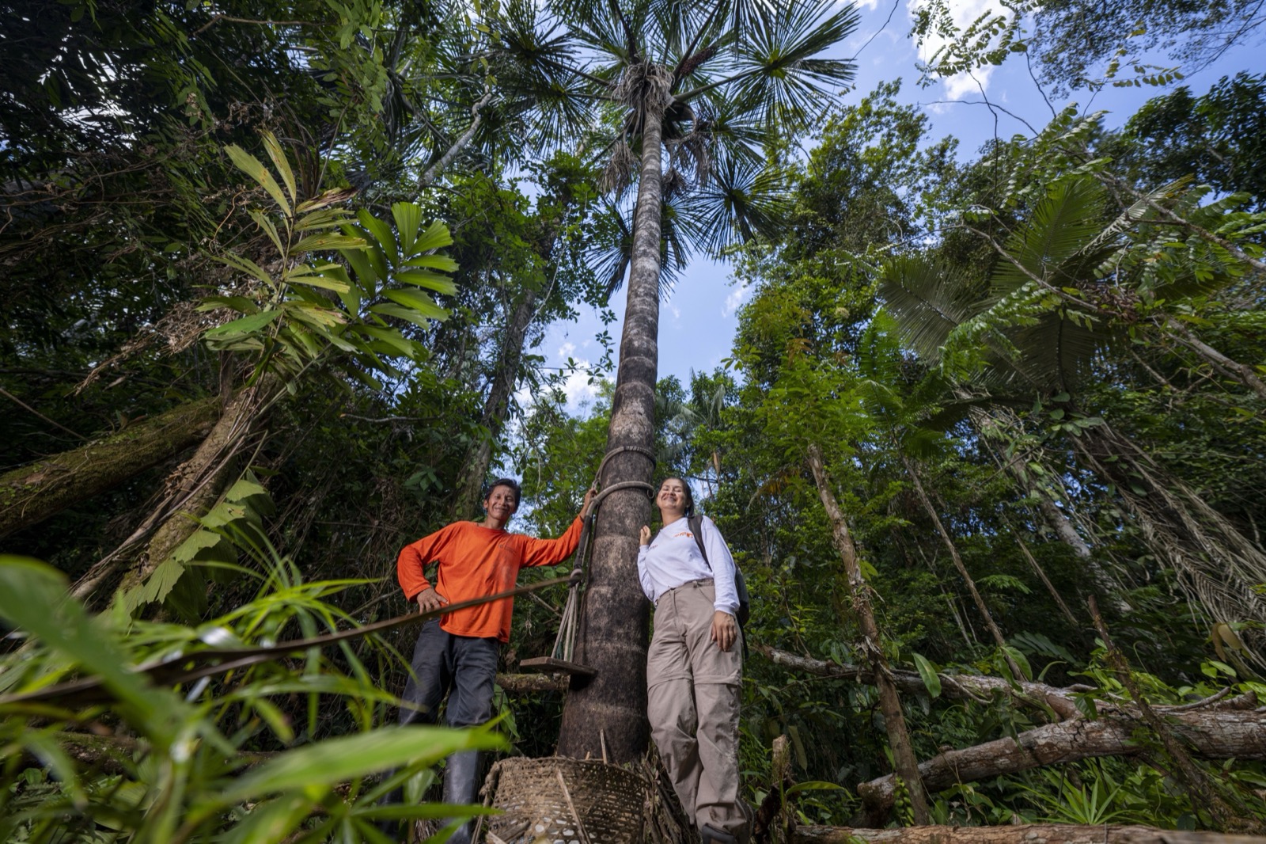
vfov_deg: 90.0
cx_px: 633
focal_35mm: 12
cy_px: 422
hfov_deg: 112.6
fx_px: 422
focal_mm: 12
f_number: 2.8
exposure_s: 1/1000
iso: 50
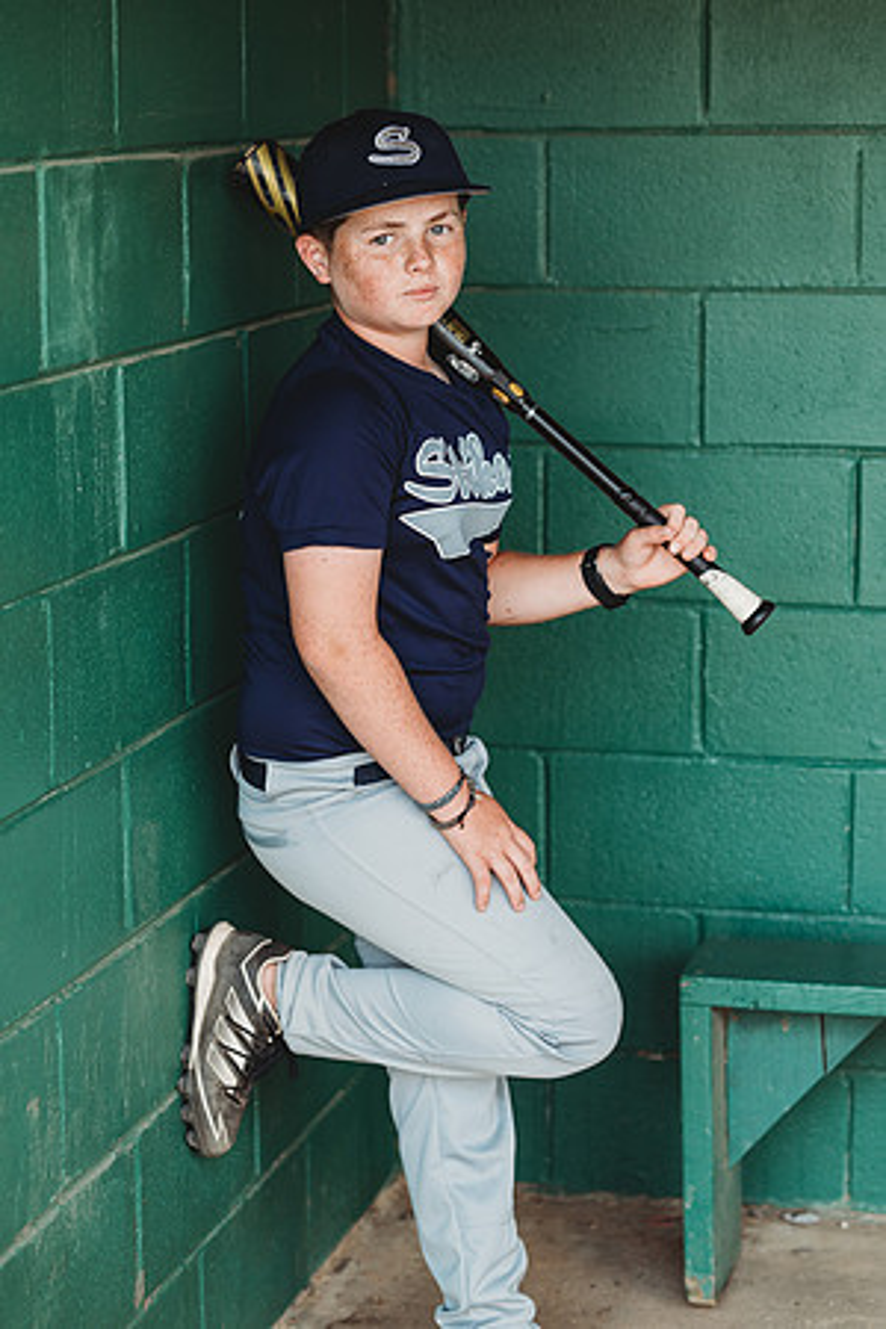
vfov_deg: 23.9
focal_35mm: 85
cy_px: 664
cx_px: 443
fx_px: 3138
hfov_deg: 16.1
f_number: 2.8
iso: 100
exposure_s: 1/80
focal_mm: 85
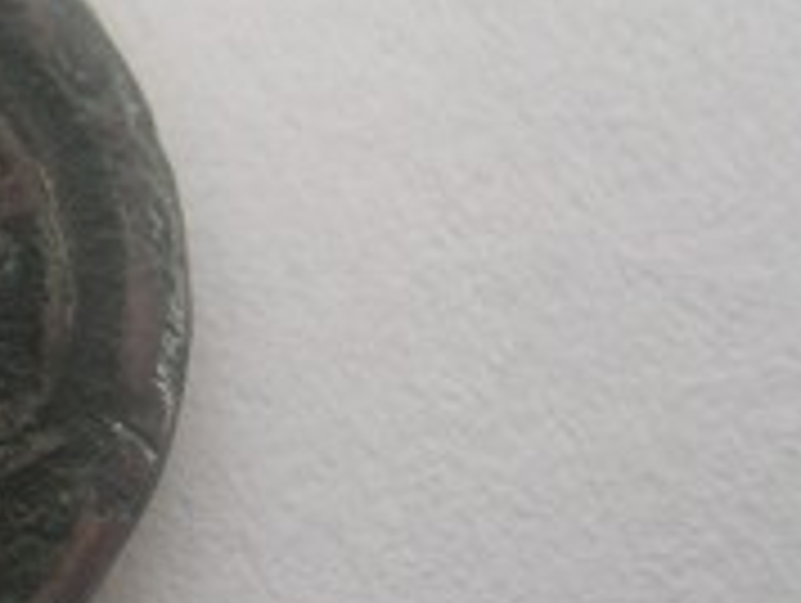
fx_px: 2966
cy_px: 238
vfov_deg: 11.6
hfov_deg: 14.4
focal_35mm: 128
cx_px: -400
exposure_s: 1/71.7
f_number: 2.8
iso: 100
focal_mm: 8
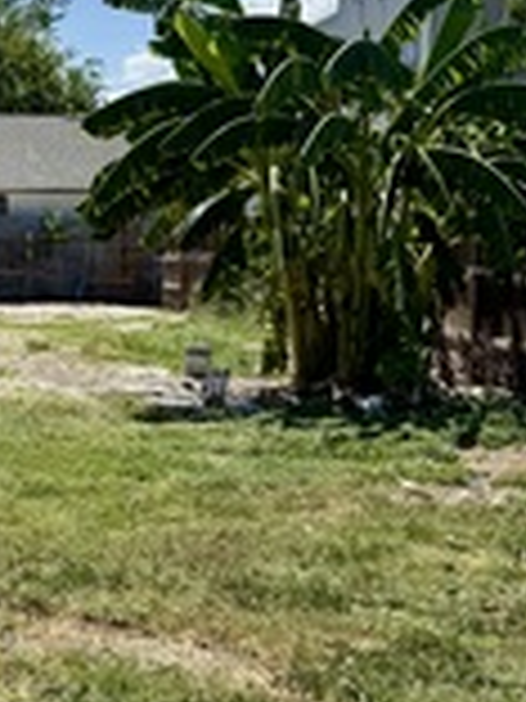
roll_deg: -1.8
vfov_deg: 26.3
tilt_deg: -1.7
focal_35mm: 74
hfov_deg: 18.8
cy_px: 270
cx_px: -112
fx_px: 1499
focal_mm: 6.76
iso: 100
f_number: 1.78
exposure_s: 1/8130
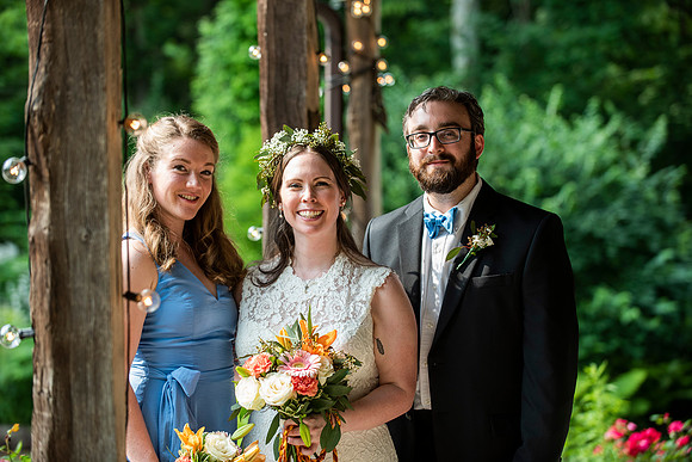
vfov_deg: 13.0
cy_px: 231
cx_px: 346
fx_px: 2019
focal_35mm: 105
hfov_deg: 19.5
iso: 400
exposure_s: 1/640
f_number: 3.5
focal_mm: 105
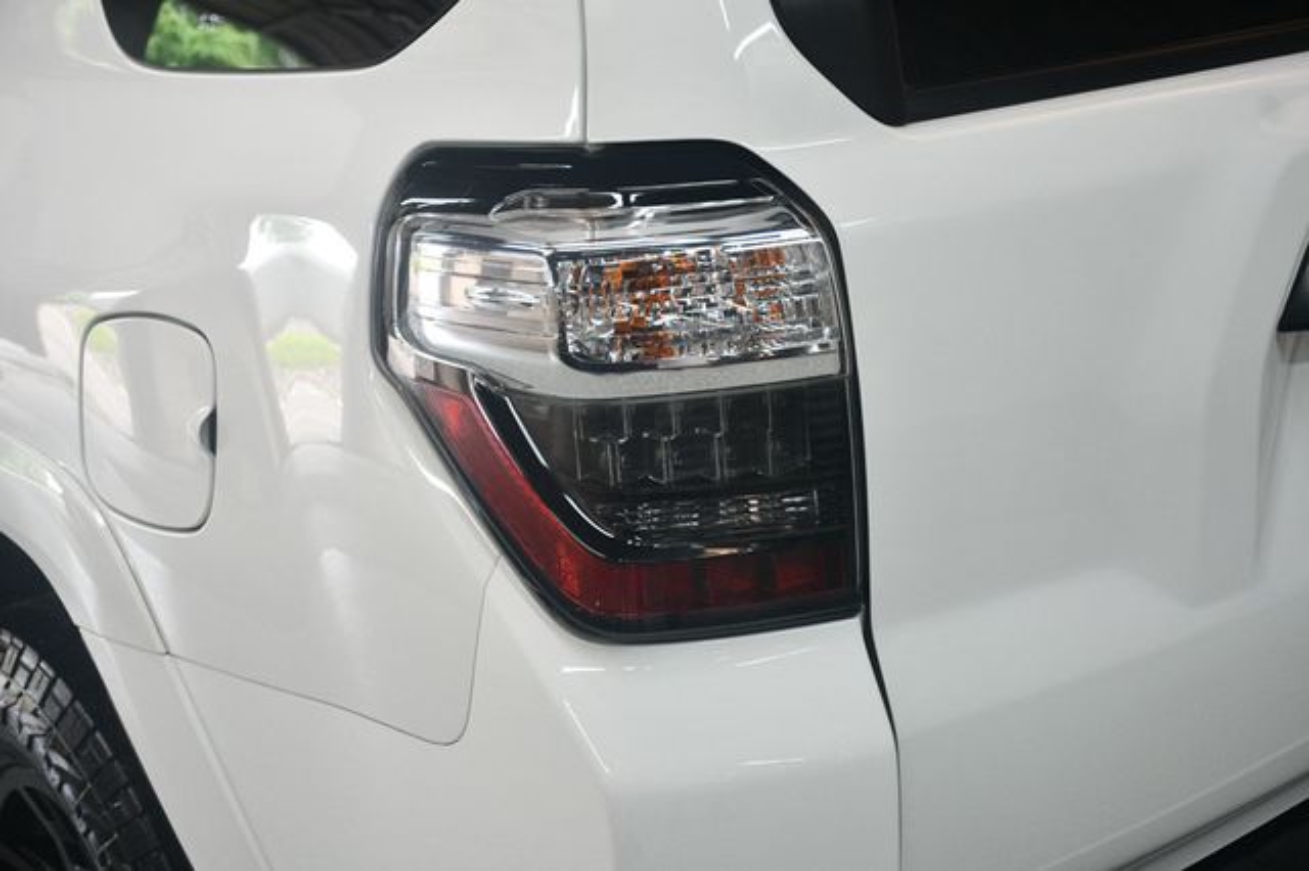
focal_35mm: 52
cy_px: 436
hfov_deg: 38.2
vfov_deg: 26.0
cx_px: 654
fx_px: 1890
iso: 1000
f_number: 4.2
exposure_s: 1/125
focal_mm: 35
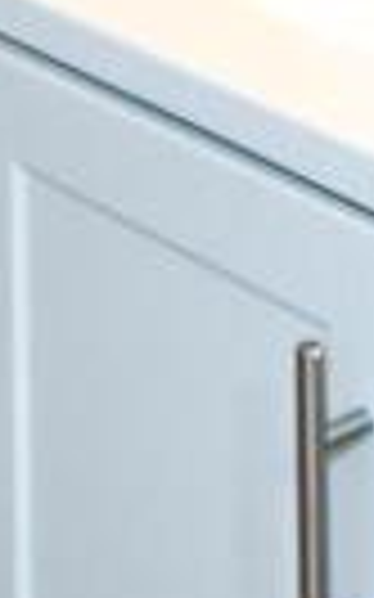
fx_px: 2302
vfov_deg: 12.0
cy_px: -821
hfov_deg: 9.2
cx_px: -23
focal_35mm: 141
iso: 800
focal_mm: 12
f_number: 4
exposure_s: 1/60
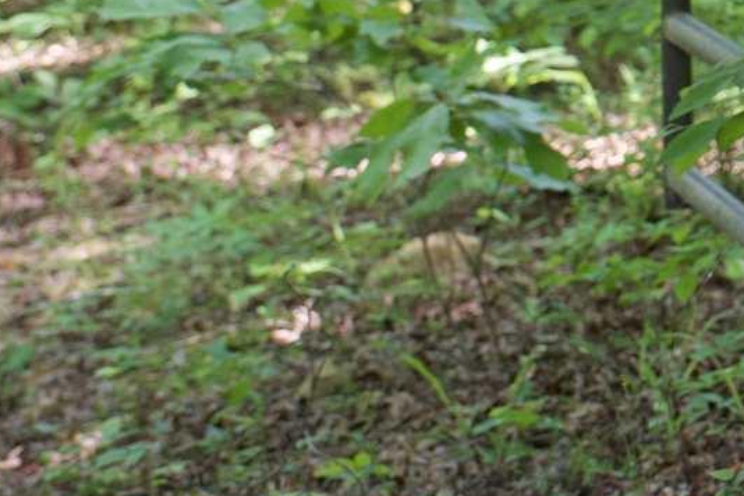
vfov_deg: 6.5
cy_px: -338
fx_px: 4278
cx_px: 1528
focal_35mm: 207
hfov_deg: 9.3
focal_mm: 36
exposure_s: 1/160
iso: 500
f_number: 4
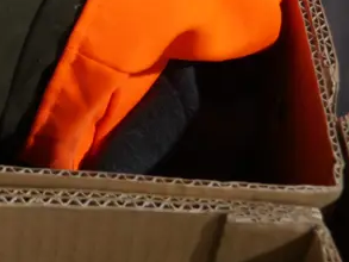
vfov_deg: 9.3
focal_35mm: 154
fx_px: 1553
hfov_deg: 11.9
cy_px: -154
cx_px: -260
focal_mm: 22
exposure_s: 1/60
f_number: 4.7
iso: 1250
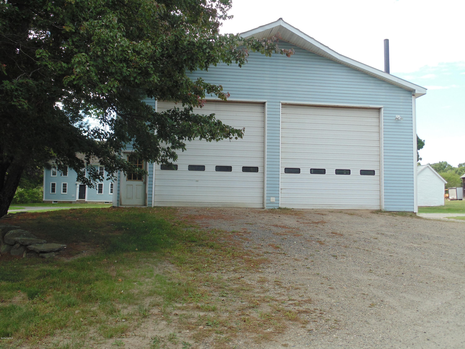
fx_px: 457
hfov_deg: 54.0
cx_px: 232
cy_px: 174
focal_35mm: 34
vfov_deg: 41.8
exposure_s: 1/250
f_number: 3.4
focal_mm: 6.2
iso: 80
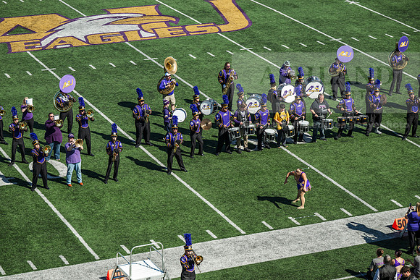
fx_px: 1225
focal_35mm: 105
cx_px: 210
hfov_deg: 19.5
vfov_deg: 13.0
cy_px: 140
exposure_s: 1/1250
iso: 100
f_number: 3.5
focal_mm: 105
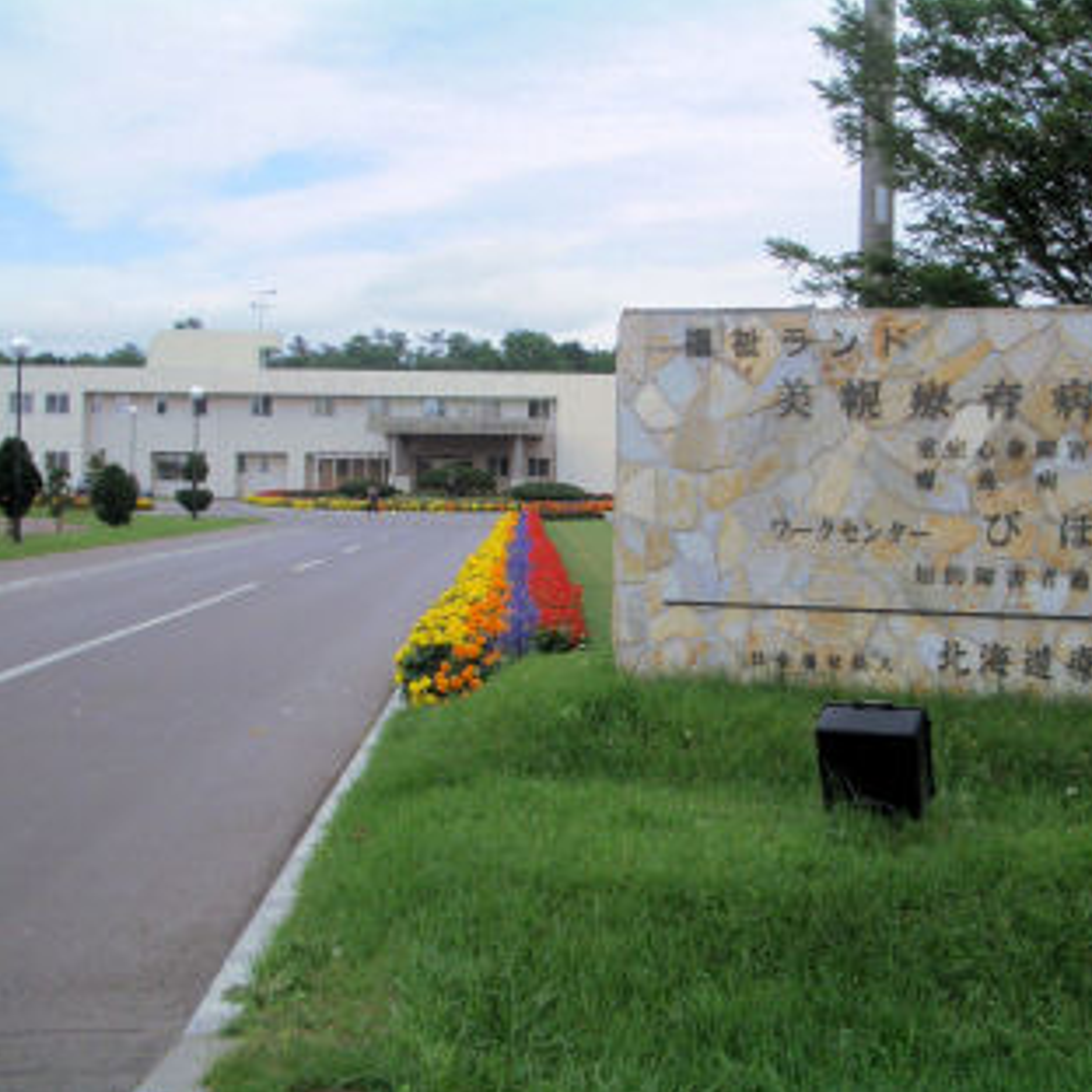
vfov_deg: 34.7
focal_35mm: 49
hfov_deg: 34.6
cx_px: 623
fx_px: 1749
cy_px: 548
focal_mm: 6.8
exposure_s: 1/400
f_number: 4.6
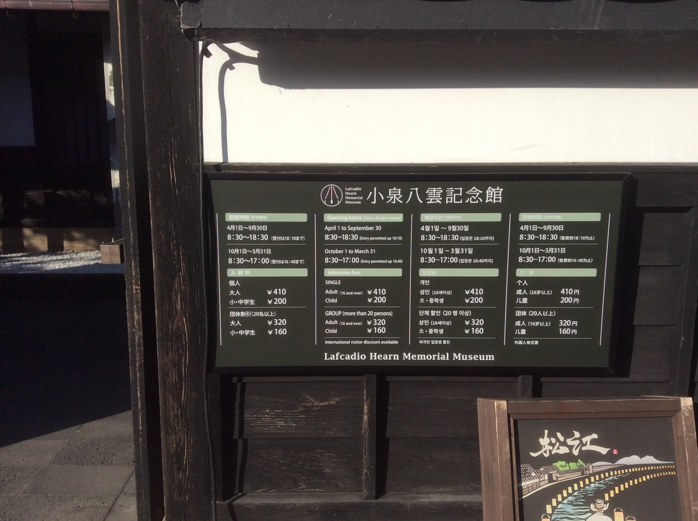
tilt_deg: -8.7
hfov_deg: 56.9
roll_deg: -1.7
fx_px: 644
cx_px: 349
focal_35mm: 32
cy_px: 260
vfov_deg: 44.0
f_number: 2.4
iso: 32
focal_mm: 3.3
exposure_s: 1/1431
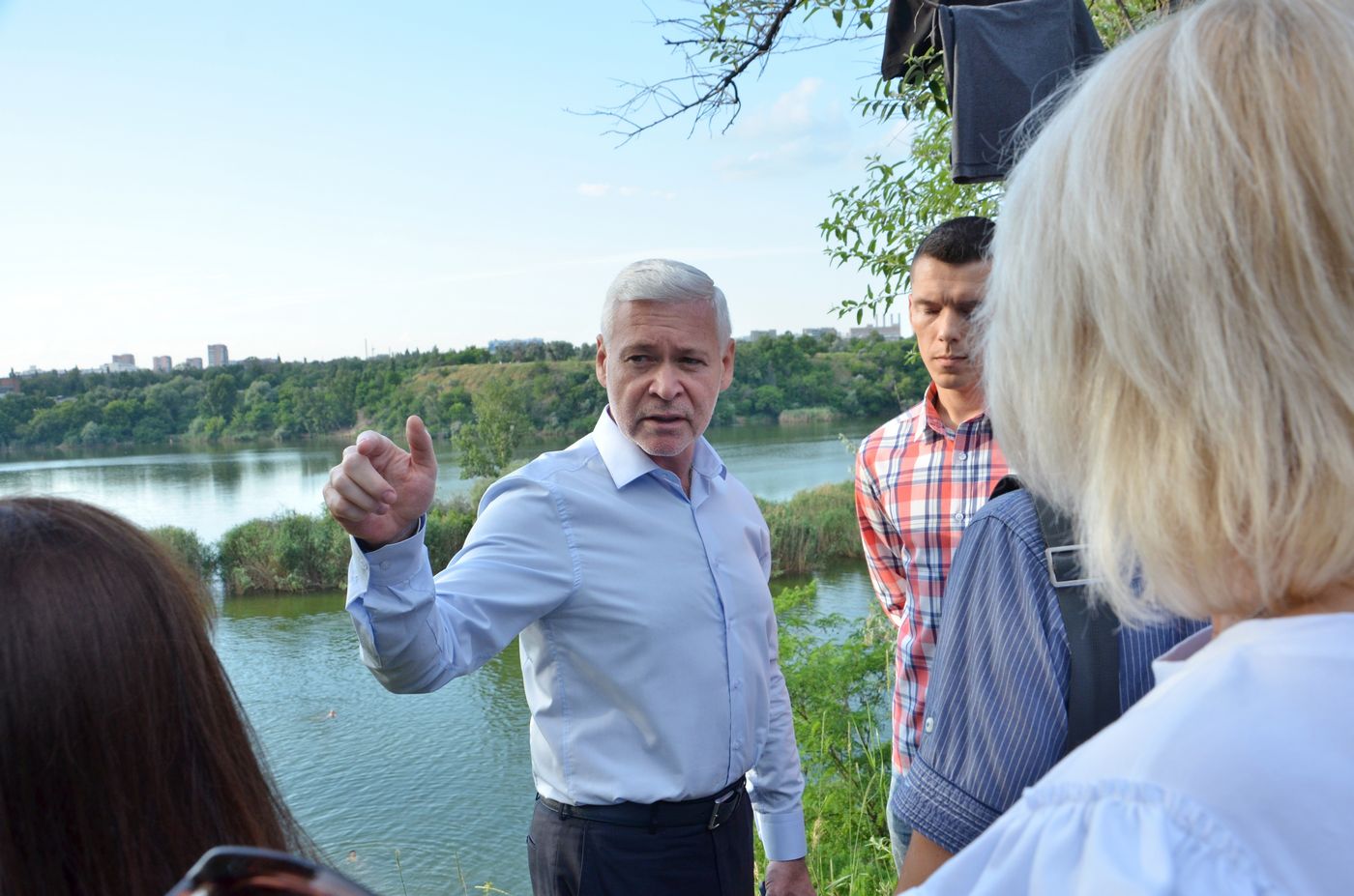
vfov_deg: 41.5
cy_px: 448
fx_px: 1182
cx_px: 677
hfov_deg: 59.6
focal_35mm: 32
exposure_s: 1/250
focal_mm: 21
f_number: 10
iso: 400
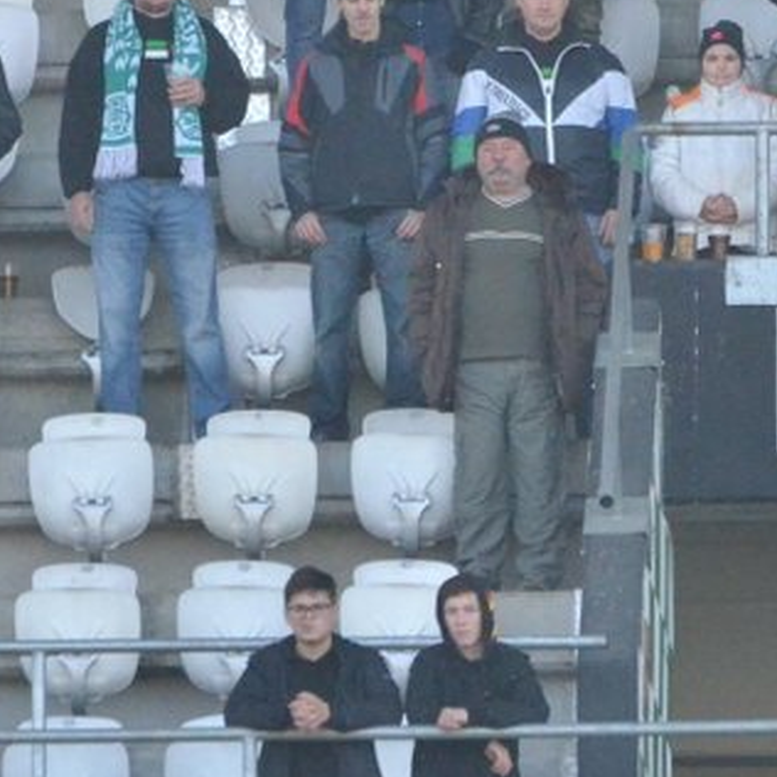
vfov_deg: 1.6
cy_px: 73
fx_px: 28214
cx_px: 956
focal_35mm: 1111
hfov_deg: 1.6
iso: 3200
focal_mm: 230
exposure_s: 1/2500
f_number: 6.3
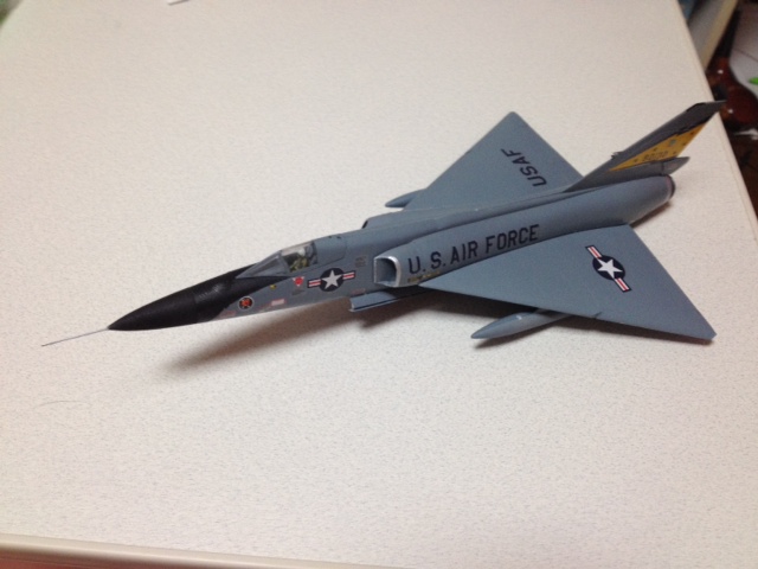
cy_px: 284
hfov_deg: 52.6
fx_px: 766
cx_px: 379
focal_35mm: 35
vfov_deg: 40.7
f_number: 2.4
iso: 160
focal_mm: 4.28
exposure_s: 1/20
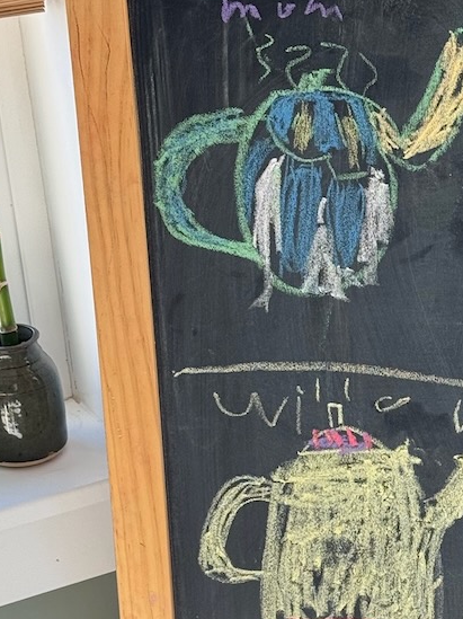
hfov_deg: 13.0
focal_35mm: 112
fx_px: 2000
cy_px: 484
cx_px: 507
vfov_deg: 17.5
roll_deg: +0.8
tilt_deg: -30.7
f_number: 1.78
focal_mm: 6.76
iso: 80
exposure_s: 1/140
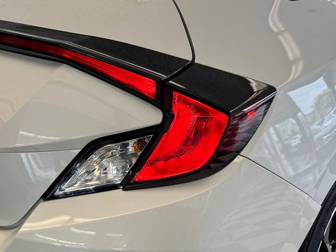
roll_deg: +1.3
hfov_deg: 36.1
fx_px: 514
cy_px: 132
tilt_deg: -23.0
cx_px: 185
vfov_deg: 27.5
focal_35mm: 53
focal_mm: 6.76
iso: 64
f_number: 1.78
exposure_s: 1/223
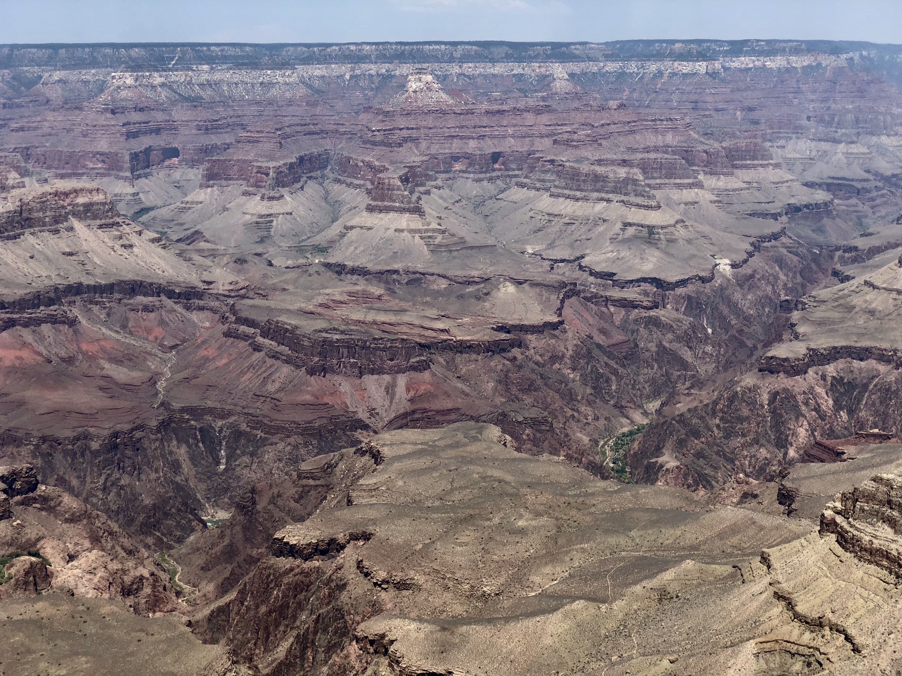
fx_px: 1355
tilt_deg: -10.6
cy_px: 338
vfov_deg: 28.0
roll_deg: +0.0
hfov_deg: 36.8
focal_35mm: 52
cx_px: 451
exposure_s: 1/1263
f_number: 2.4
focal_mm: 6
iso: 16
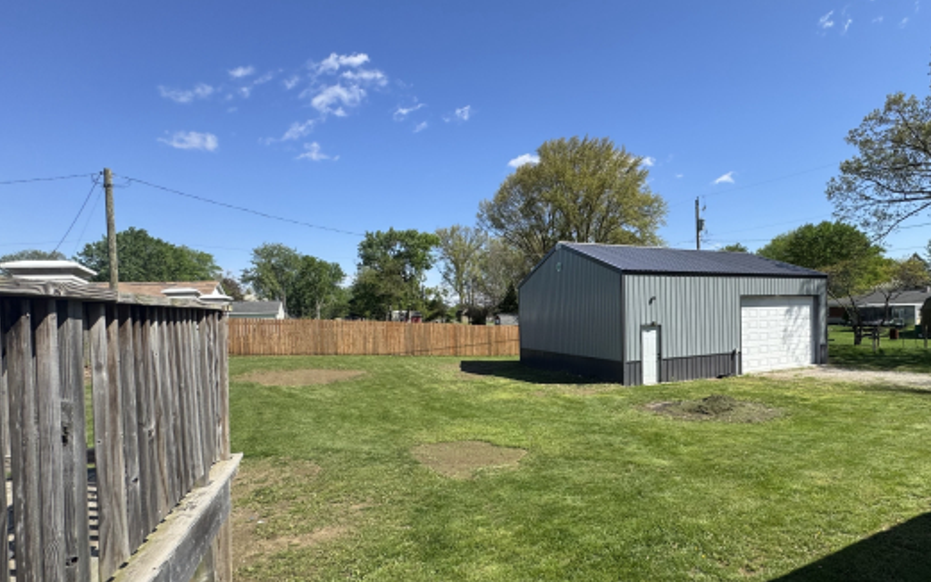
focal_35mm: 19
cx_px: 583
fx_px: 482
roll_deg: +0.3
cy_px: 325
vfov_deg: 62.1
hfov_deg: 86.2
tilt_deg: -2.1
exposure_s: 1/1506
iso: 40
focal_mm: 2.22
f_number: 2.2
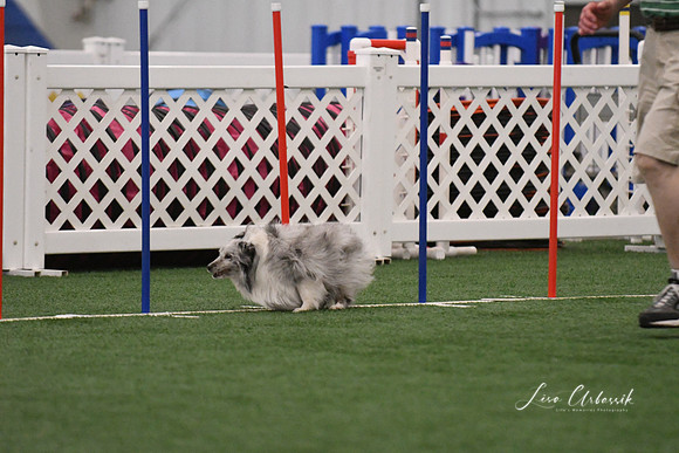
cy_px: 226
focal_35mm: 300
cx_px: 340
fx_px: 5659
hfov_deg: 6.9
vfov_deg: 4.6
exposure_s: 1/640
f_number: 3.2
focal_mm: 200
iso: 10000
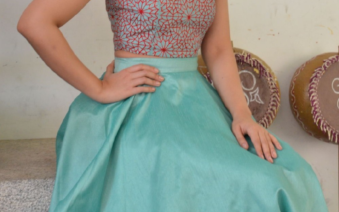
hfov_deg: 23.6
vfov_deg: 14.8
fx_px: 813
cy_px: 47
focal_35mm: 88
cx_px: 170
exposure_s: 1/125
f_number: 8
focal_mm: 38
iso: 2000
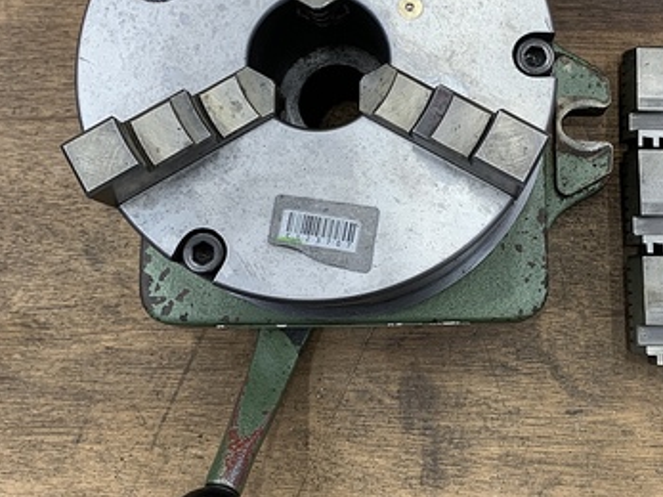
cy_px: 138
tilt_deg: -78.7
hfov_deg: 39.2
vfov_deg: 29.9
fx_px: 919
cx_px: 439
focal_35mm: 48
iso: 125
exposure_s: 1/60
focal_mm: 4.25
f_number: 1.8
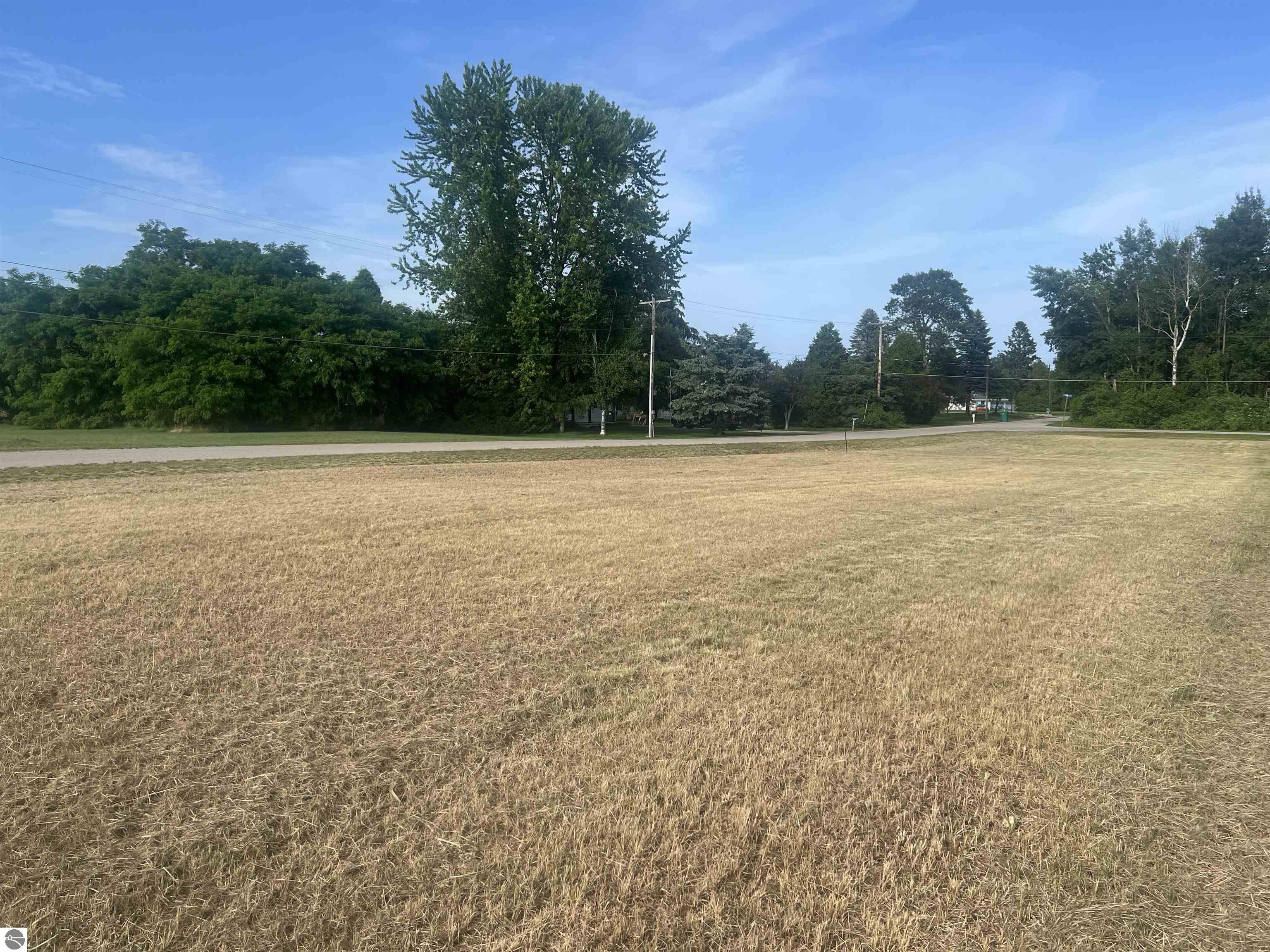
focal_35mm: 26
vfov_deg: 53.1
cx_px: 635
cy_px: 476
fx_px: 954
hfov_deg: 67.3
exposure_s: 1/3356
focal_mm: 5.7
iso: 50
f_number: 1.5
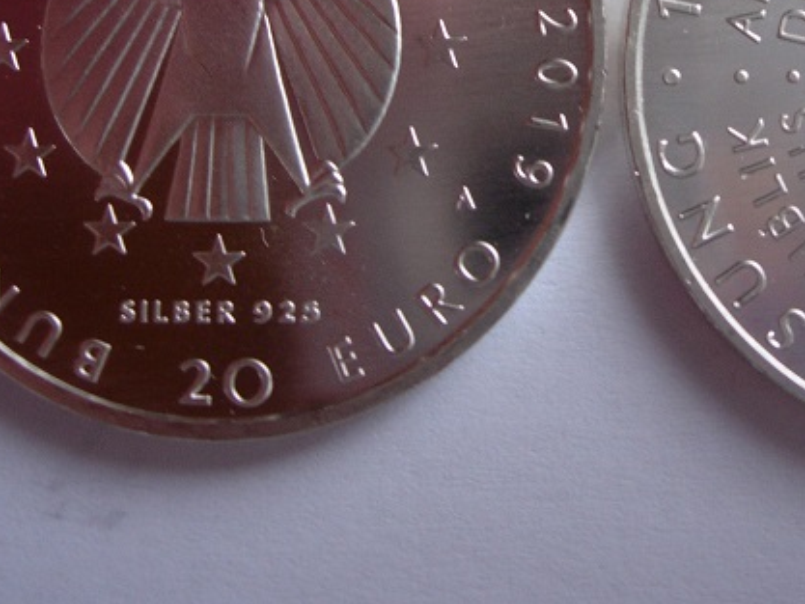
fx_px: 1814
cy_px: 35
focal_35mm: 78
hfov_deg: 24.8
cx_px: 585
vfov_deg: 18.5
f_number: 2.8
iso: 64
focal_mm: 7.8
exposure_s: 1/47.9
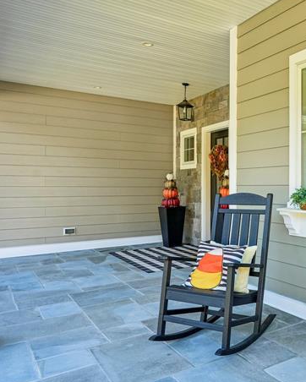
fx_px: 385
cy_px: 186
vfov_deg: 52.8
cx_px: 297
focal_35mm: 34
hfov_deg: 39.0
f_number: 8
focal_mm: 16
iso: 125
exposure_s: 1/30
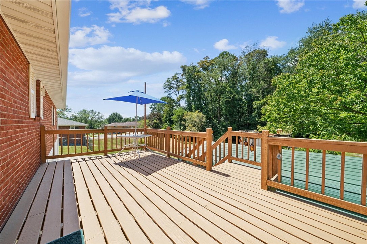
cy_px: 122
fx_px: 122
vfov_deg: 89.9
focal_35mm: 12
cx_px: 184
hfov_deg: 112.6
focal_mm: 12
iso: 50
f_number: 11
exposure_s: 1/20
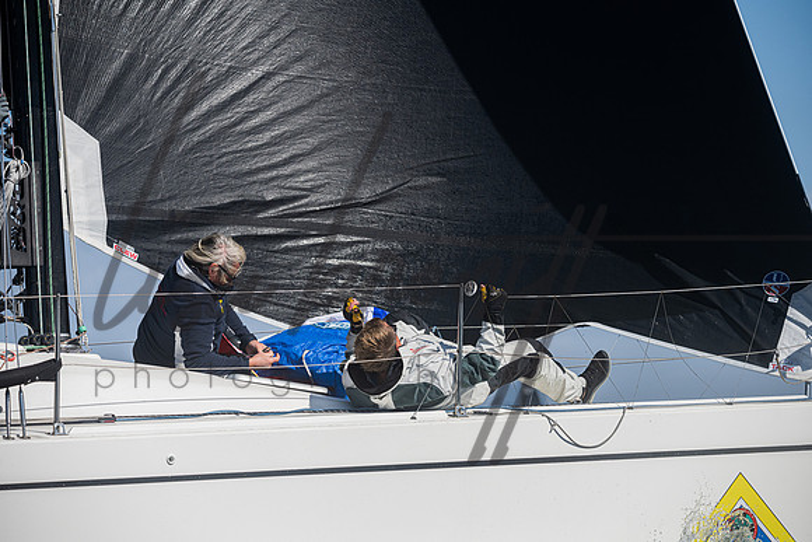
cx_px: 406
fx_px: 4399
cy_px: 271
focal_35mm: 195
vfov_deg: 7.0
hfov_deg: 10.5
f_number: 6.3
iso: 400
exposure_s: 1/6400
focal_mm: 195
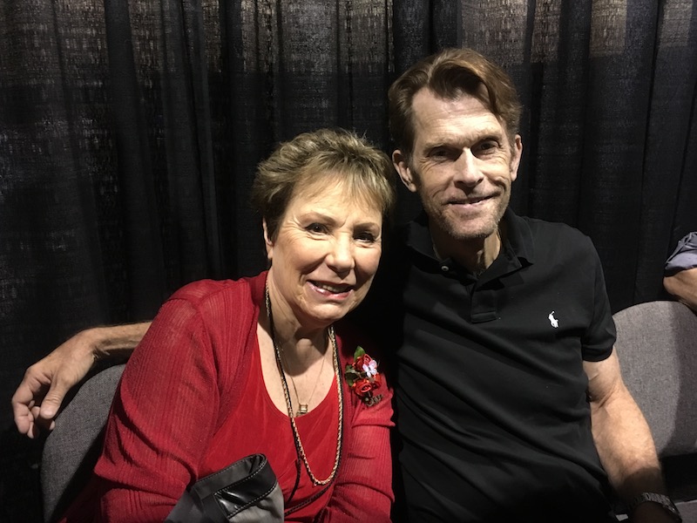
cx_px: 348
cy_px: 262
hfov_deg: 61.7
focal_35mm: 29
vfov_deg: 48.2
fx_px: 584
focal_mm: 4.15
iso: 200
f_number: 2.2
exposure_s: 1/15
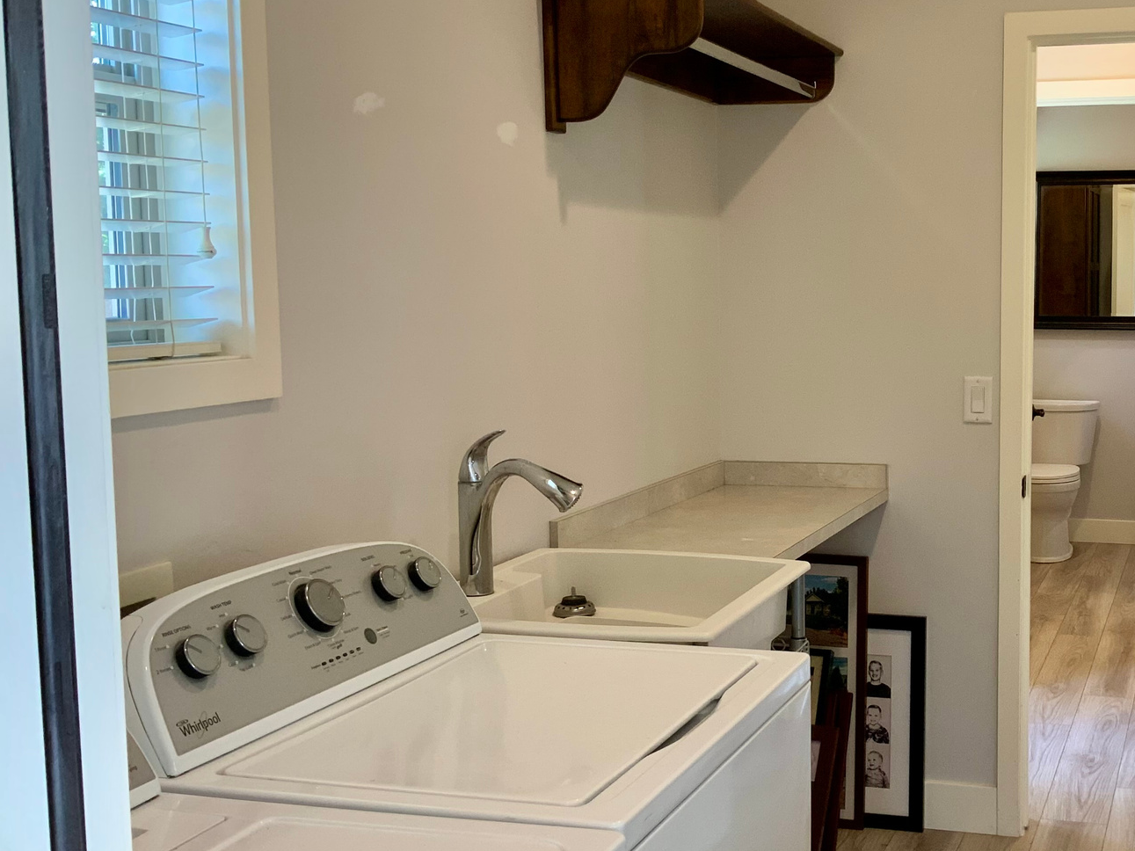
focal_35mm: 46
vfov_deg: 31.5
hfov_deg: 39.8
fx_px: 1508
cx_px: 892
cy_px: 438
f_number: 1.8
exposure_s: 1/60
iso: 50
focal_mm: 3
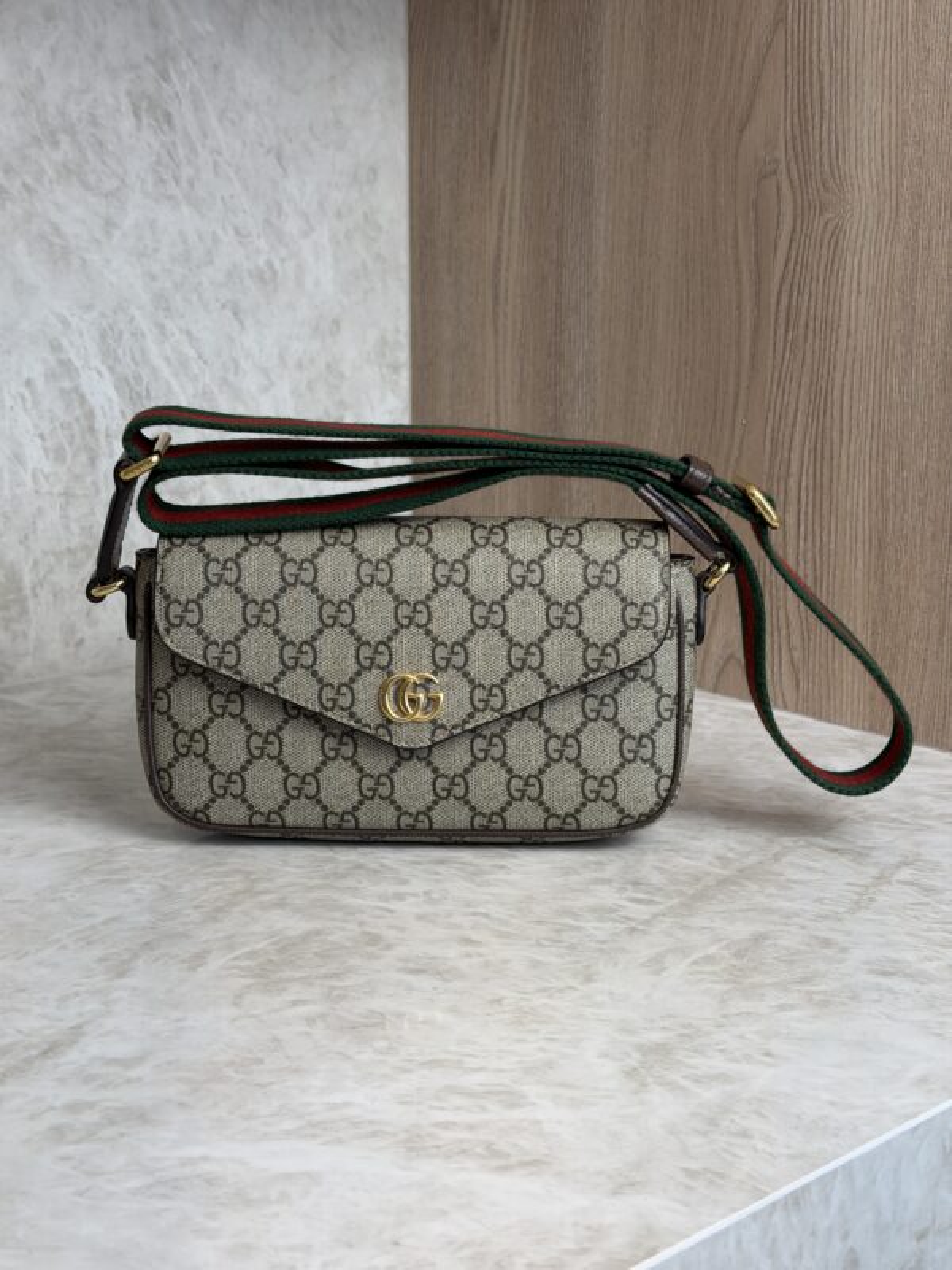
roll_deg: -0.3
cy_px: 635
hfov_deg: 30.3
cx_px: 476
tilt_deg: -13.2
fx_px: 1760
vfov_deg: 39.7
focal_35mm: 48
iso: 64
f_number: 1.78
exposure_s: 1/120
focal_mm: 6.76
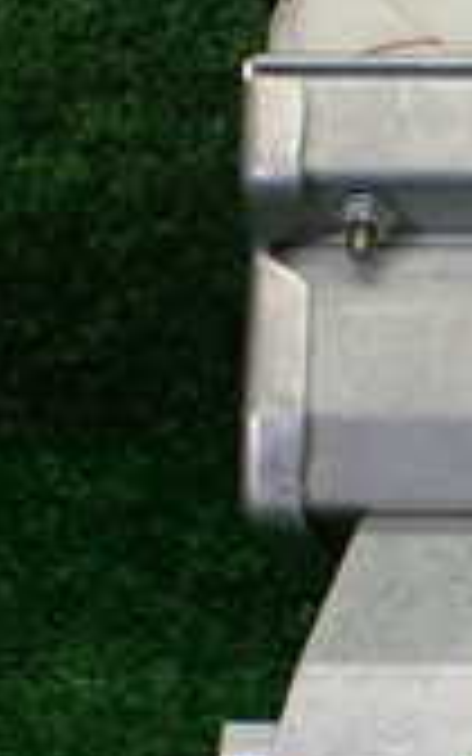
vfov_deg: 17.2
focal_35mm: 121
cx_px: 863
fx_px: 2490
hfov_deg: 10.2
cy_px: 432
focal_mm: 5.79
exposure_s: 1/125
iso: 200
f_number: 2.4
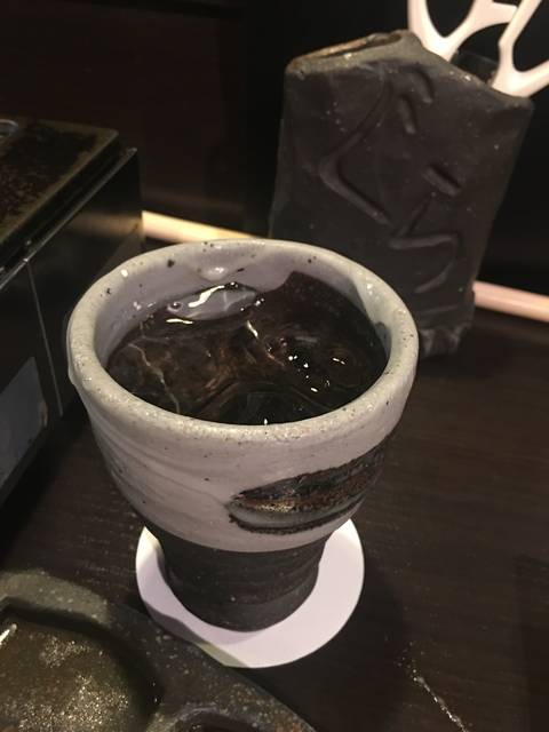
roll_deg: -5.0
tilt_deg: -39.2
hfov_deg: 48.2
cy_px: 366
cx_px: 274
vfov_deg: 61.7
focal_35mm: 29
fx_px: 613
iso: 64
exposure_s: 1/4
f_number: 2.2
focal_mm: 4.15
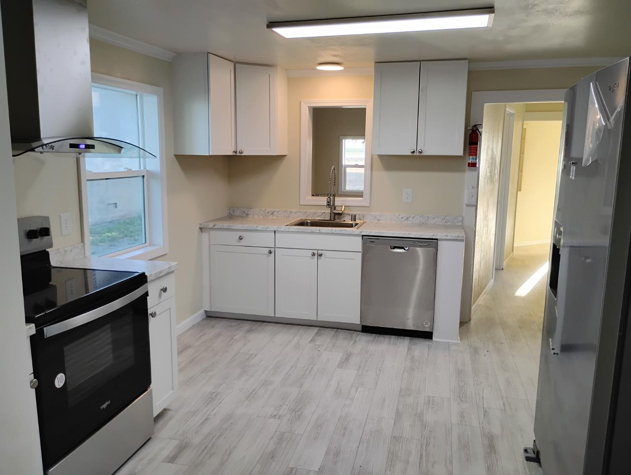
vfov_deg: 49.8
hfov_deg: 63.4
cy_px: 238
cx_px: 316
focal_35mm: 28
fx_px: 511
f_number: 1.8
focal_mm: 4.26
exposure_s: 1/120
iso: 559
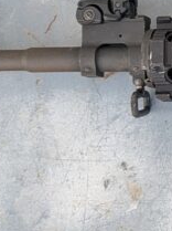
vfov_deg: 16.7
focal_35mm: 118
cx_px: 372
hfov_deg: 11.1
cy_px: 78
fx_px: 784
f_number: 1.68
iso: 23
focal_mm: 6.9
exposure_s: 1/77.6
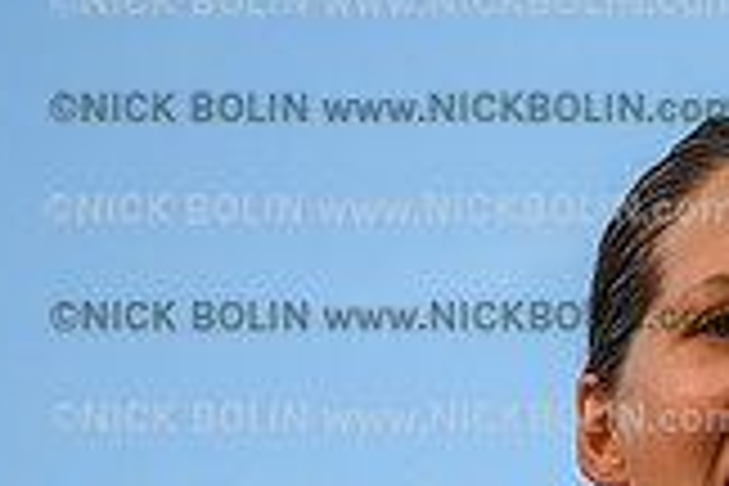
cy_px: 418
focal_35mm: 250
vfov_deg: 5.5
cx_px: 1098
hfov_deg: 8.1
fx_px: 5062
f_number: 4
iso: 100
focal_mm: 70
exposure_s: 1/50
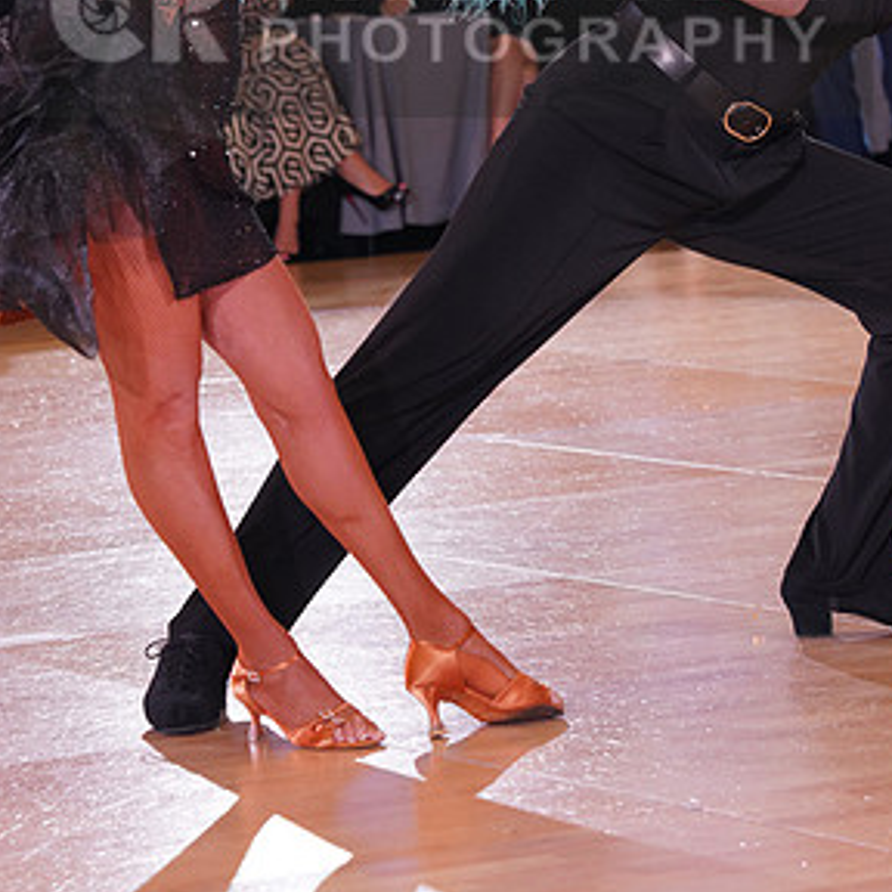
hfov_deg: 9.7
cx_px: 448
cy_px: 15
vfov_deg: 9.7
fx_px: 5248
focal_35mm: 180
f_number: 5.6
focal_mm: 105
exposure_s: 1/160
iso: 1600
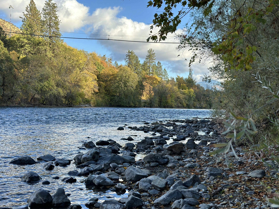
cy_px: 104
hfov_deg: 39.7
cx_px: 140
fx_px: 387
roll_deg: -1.8
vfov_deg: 30.3
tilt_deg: -0.6
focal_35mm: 48
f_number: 1.78
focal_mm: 6.86
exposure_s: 1/1258
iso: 80
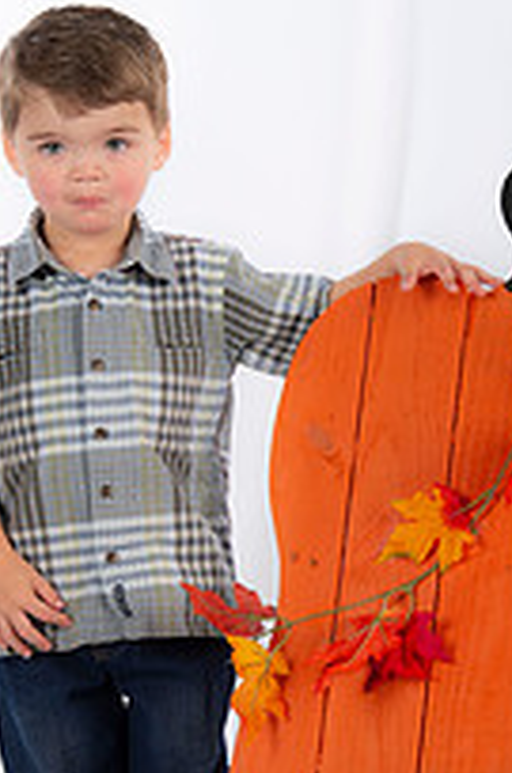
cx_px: 343
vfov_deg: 15.0
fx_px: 2937
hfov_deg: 10.0
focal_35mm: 137
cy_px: 477
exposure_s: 1/200
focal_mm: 62
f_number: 5.6
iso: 100
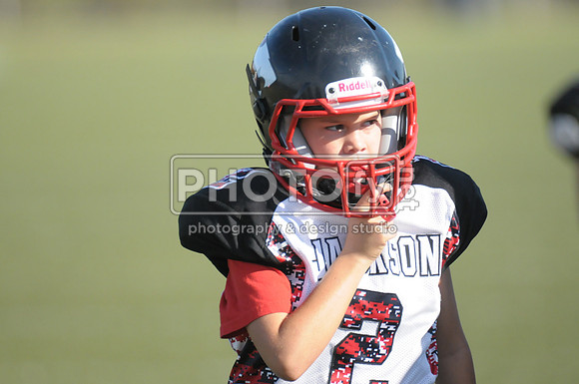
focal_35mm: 600
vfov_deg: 2.3
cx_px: 290
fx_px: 9636
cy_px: 192
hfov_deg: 3.4
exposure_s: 1/5000
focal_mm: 400
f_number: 4
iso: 1600
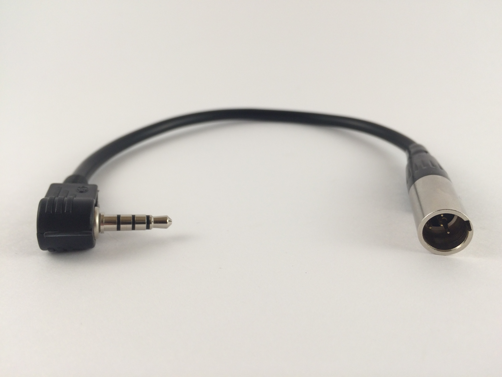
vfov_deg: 48.2
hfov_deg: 61.7
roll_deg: +0.5
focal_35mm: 29
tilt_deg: -22.9
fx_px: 421
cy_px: 188
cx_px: 251
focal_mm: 4.15
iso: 40
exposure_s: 1/50
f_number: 2.2
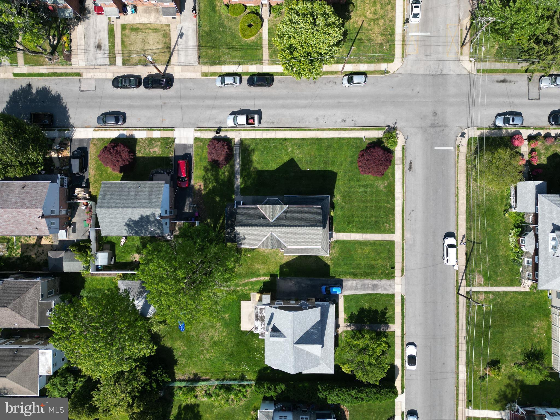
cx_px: 280
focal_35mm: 24
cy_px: 210
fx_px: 388
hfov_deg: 71.6
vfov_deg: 56.8
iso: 120
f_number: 1.7
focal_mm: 6.72
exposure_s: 1/2000
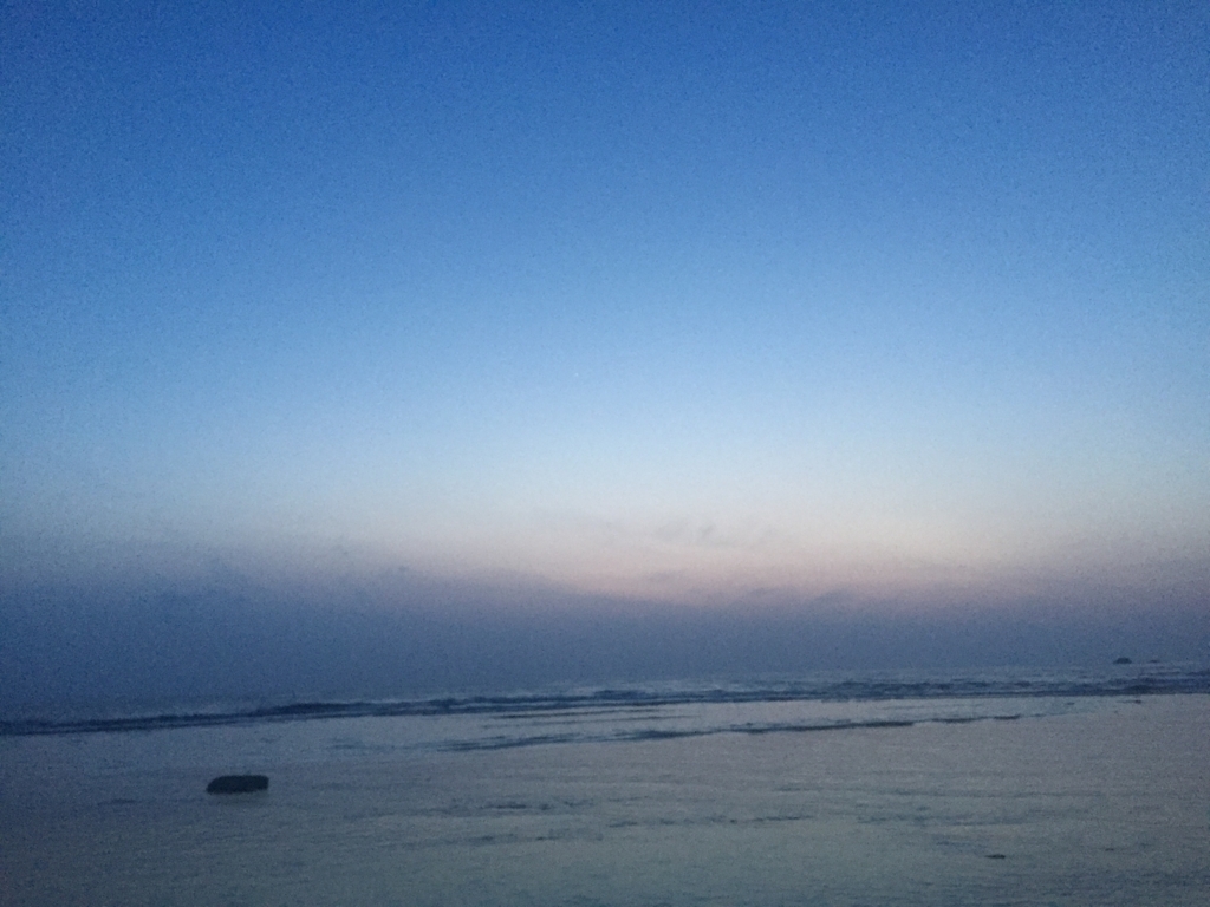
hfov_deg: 61.7
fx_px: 1014
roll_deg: +2.8
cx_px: 605
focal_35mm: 29
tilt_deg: +11.3
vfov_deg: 48.2
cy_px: 454
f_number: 2.2
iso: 160
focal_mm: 4.15
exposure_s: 1/30
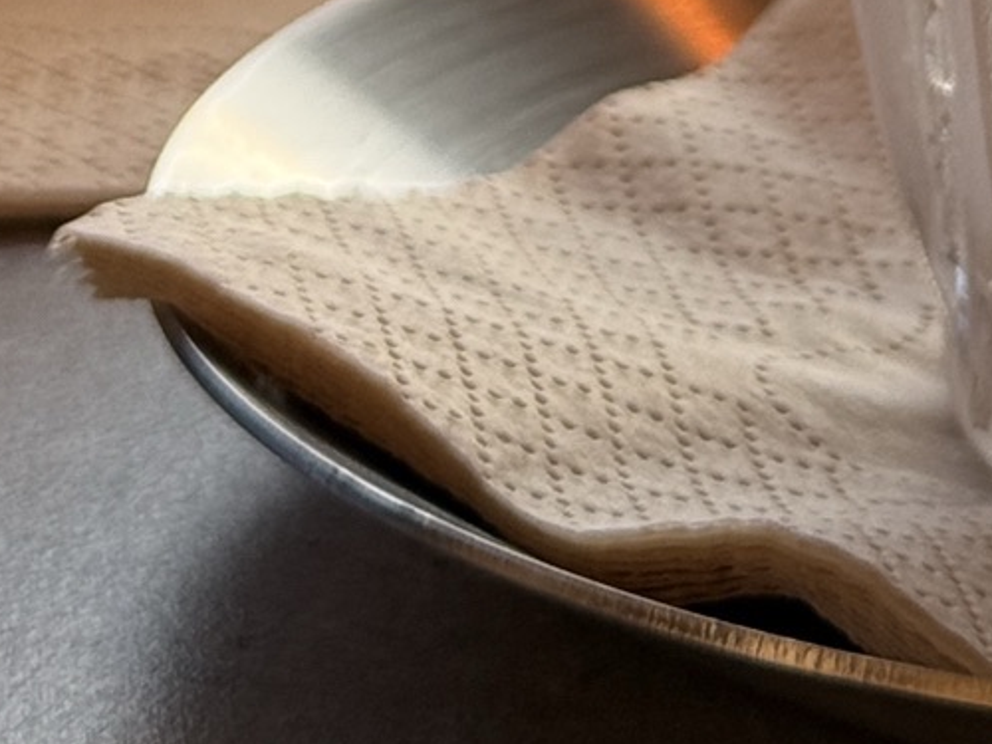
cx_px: 855
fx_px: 5502
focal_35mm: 192
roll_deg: -0.6
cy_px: -1119
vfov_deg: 7.2
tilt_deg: -5.8
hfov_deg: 10.3
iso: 64
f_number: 1.78
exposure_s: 1/100
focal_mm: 6.76
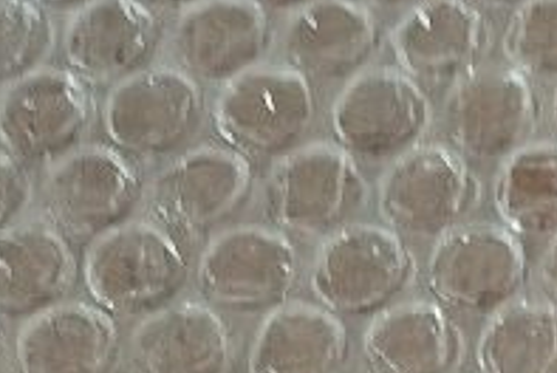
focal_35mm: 194
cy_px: 1941
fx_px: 3006
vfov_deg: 5.3
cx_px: 1182
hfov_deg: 9.7
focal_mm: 5.54
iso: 200
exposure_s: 1/50
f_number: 1.8
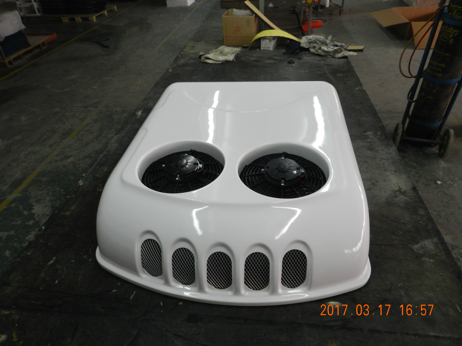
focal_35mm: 23
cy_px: 173
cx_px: 231
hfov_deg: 73.9
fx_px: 307
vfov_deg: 58.9
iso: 320
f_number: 3.4
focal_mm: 4
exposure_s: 1/30
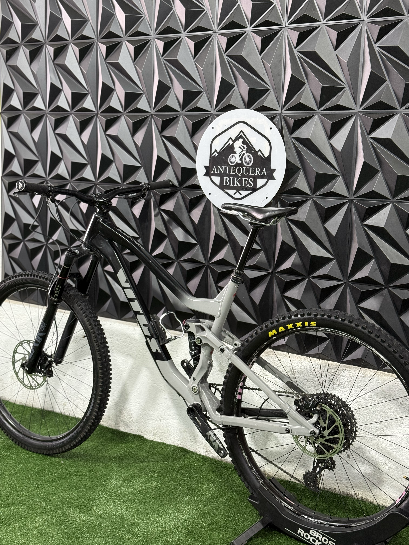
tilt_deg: -7.4
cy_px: 272
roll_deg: -2.6
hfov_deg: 30.3
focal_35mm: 48
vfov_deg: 39.7
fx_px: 756
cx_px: 204
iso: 200
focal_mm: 6.76
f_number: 1.78
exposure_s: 1/60
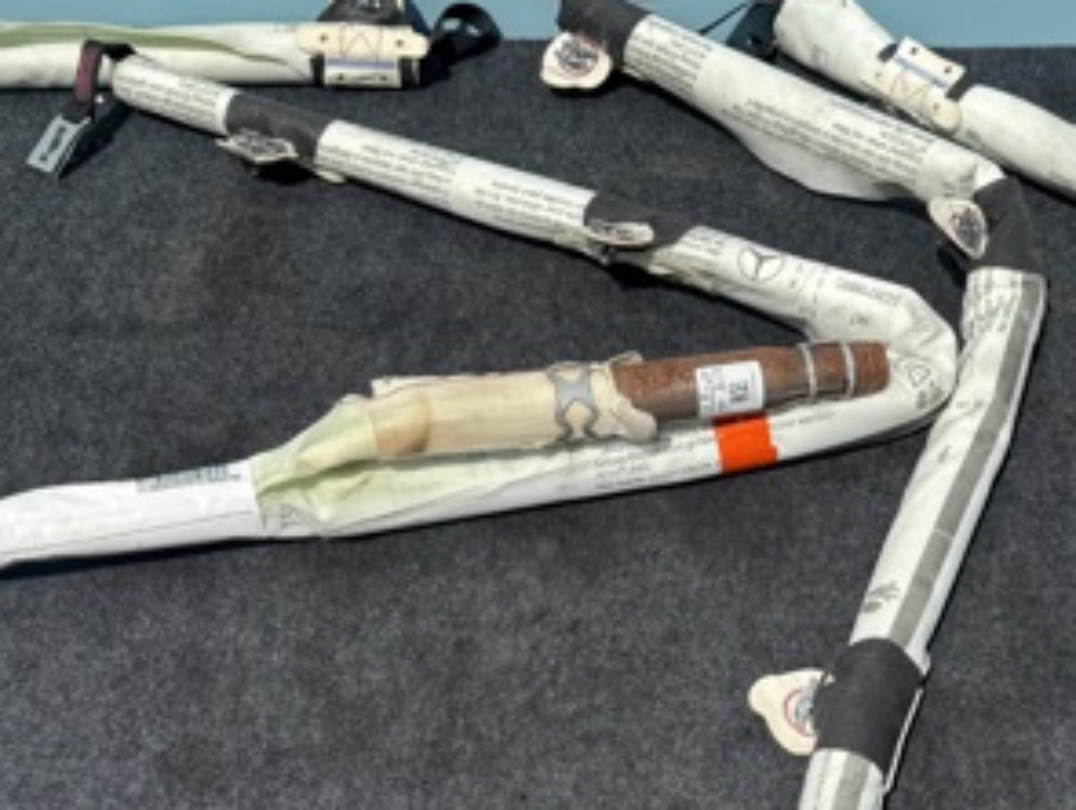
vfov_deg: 27.9
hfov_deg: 36.6
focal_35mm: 52
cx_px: 667
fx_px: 1618
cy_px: 558
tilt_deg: -56.9
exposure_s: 1/9009
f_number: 1.78
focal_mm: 6.76
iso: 80
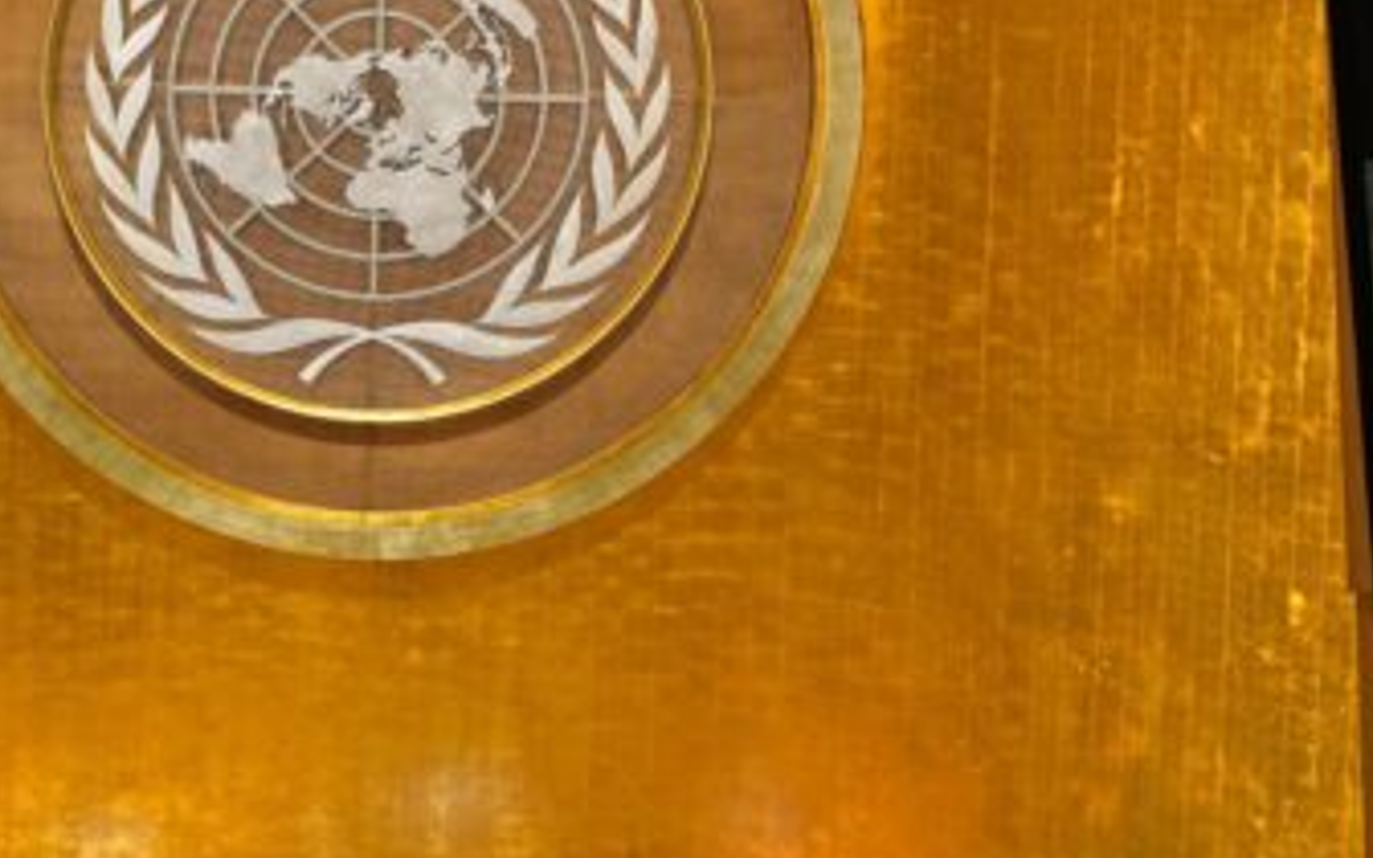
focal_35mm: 262
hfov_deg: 8.0
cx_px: 1079
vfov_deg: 5.0
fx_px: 9804
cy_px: 43
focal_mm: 135
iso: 1600
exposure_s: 1/125
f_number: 4
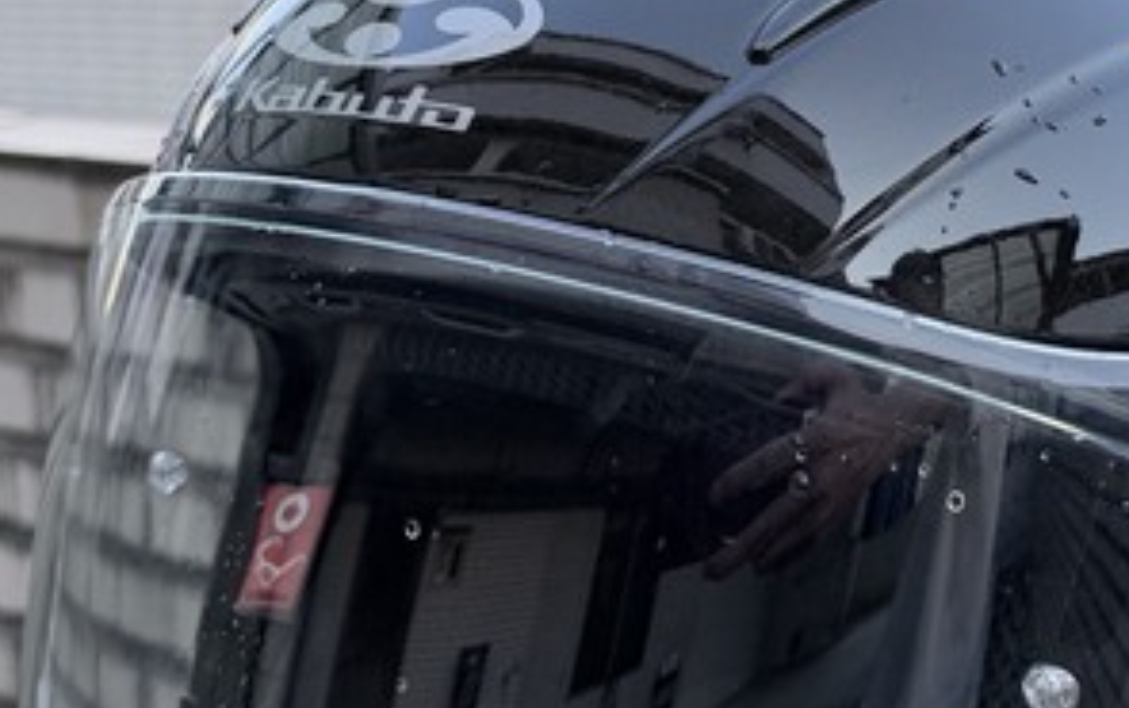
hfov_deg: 32.6
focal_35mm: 62
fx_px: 1909
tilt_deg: -6.4
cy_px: 249
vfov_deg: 20.9
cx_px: 769
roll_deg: -0.4
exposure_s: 1/517
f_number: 1.8
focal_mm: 6.93
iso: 80
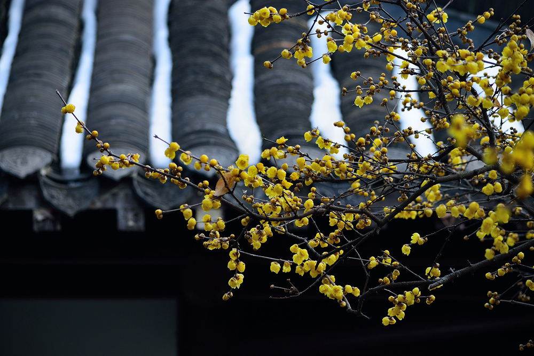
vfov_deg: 7.9
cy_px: 178
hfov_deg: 11.8
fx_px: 2581
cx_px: 267
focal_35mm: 174
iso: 100
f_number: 5
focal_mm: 116
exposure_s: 1/160
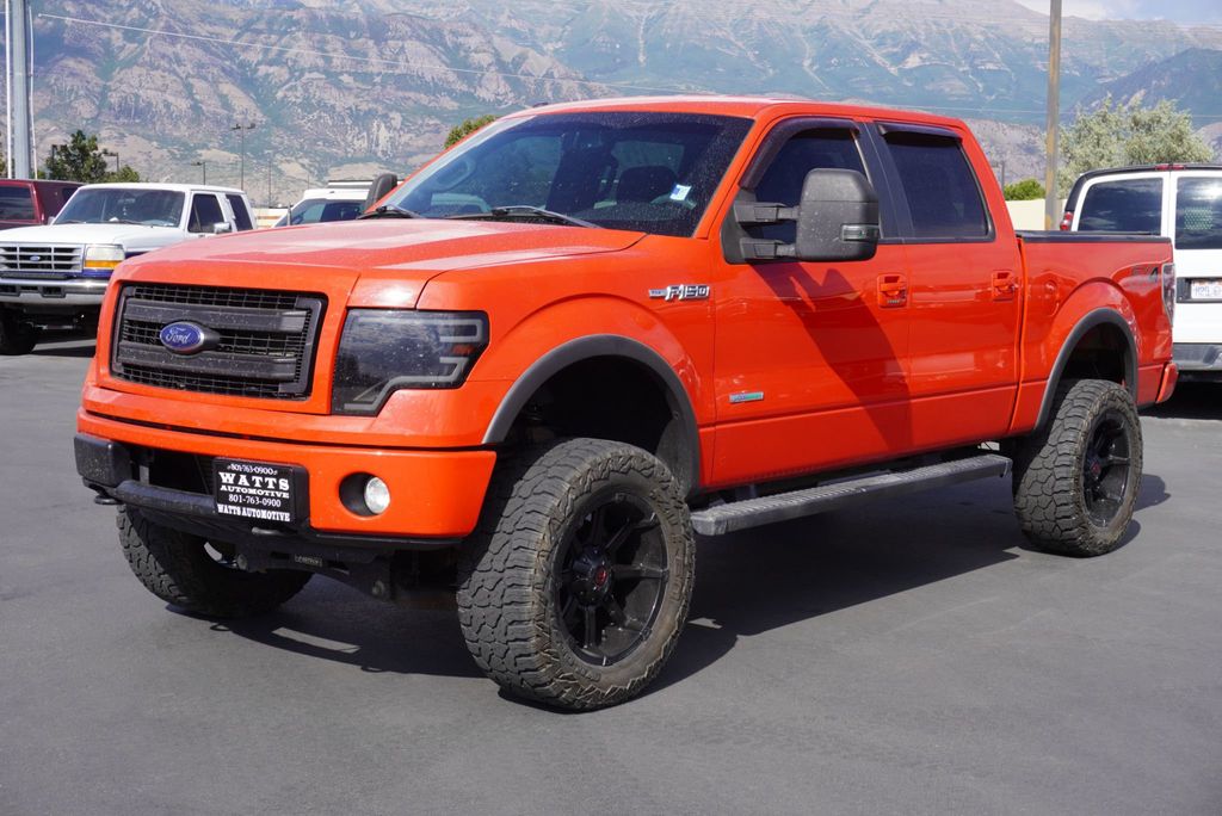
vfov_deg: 27.3
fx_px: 1681
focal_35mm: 50
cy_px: 408
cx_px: 611
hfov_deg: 39.9
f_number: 9
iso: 100
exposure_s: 1/200
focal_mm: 33
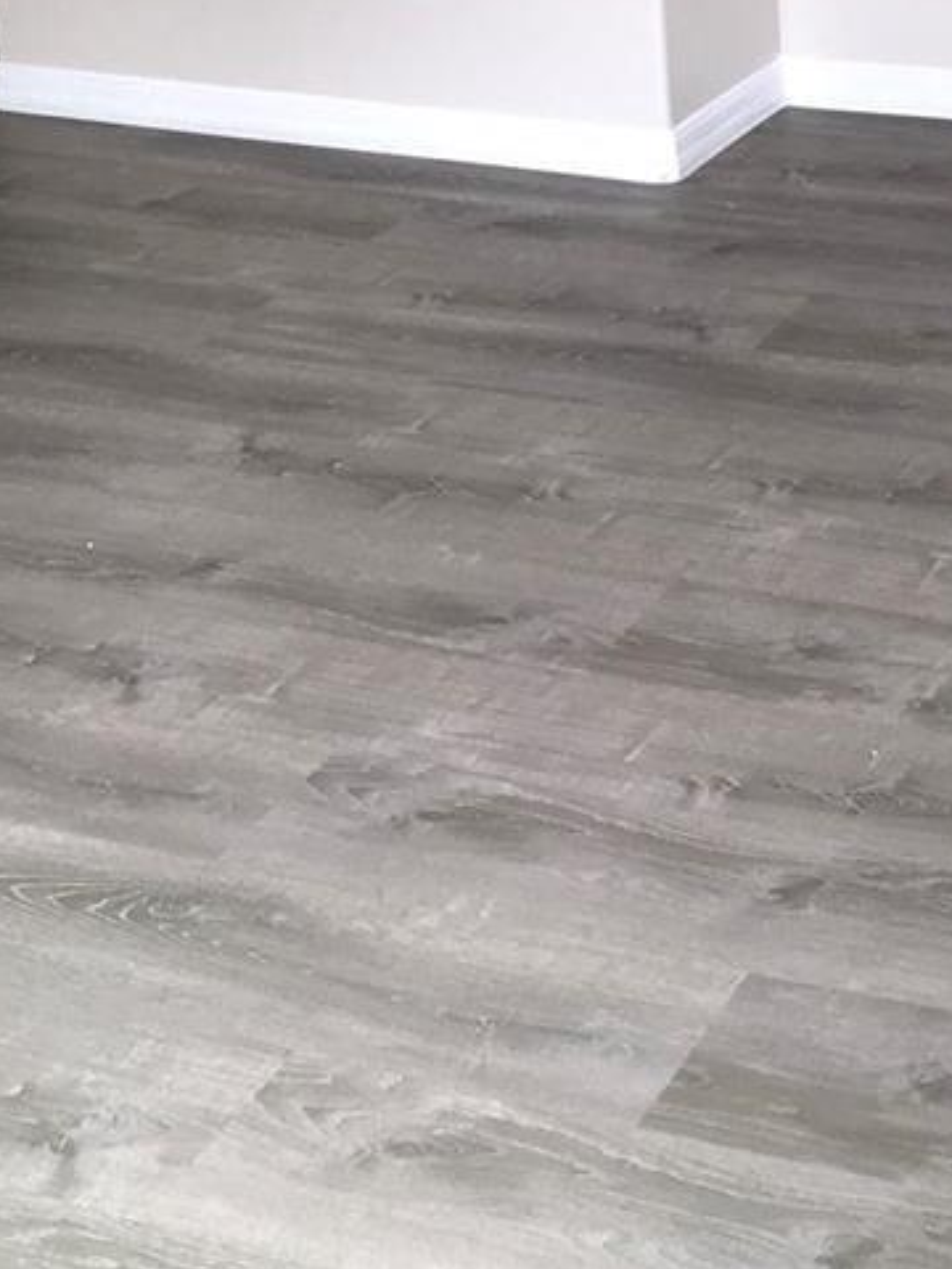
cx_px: 1116
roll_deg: -0.1
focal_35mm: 70
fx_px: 2567
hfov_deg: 19.8
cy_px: -222
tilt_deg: -11.3
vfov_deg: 25.2
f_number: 1.8
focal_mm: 3.99
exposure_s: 1/120
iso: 25
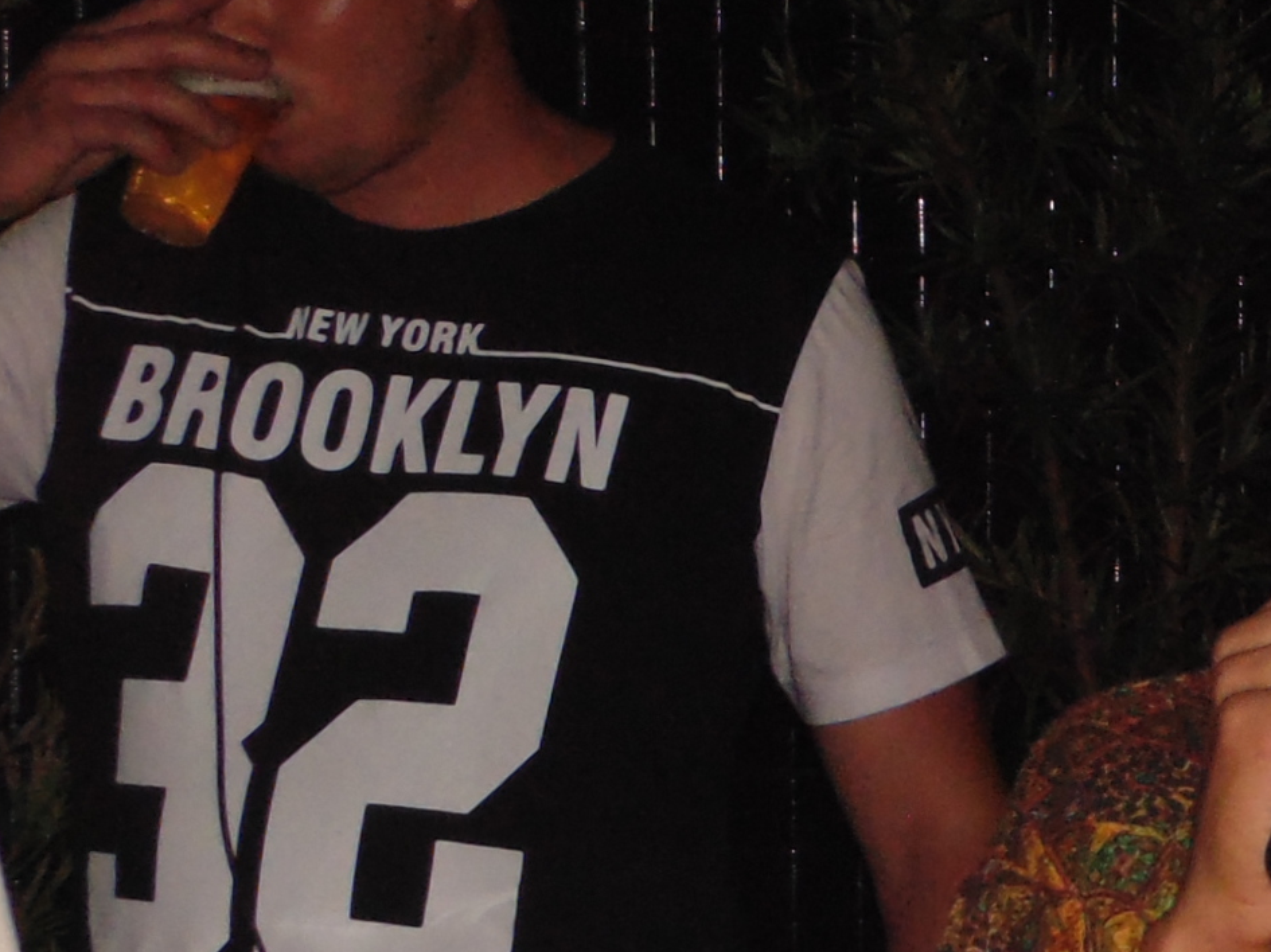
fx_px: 8222
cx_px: 2363
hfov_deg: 8.5
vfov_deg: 6.6
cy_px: 1034
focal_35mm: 224
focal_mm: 10.4
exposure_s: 1/80
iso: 250
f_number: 3.9
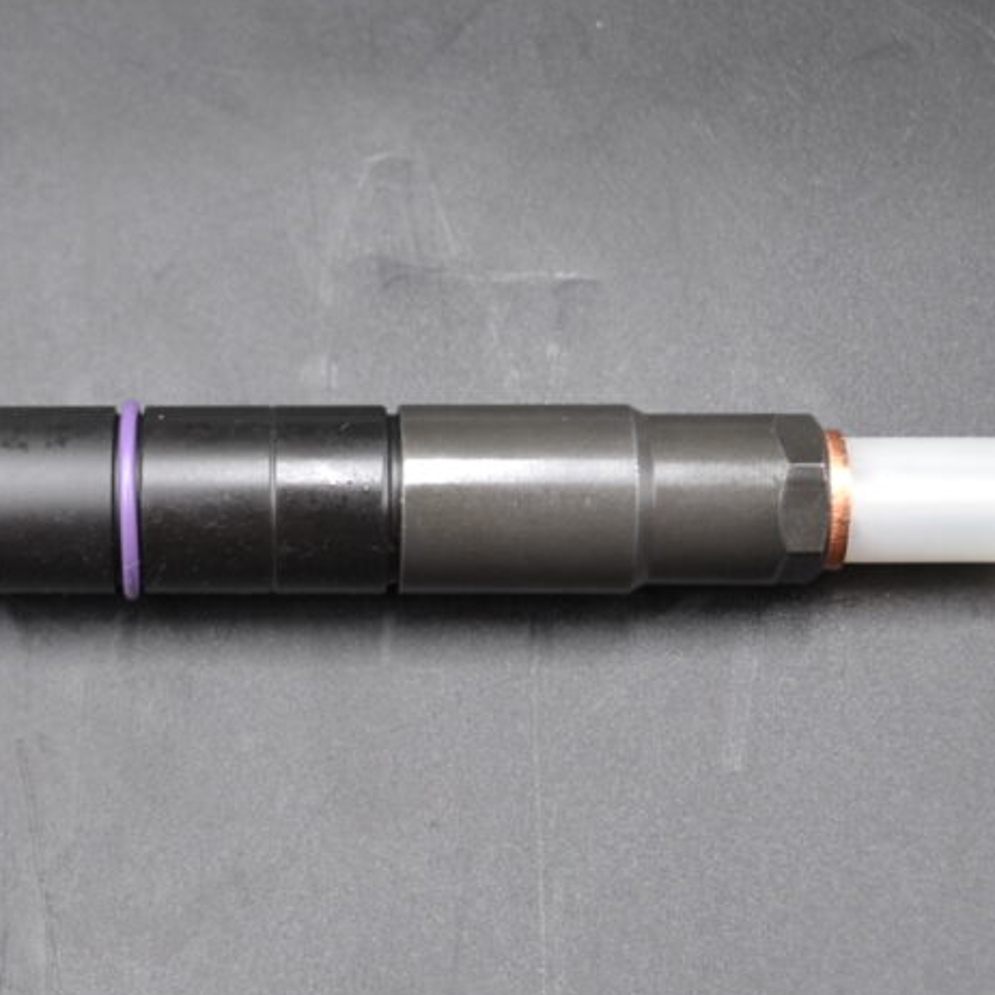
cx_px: -6
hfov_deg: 17.6
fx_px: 3125
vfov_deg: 18.1
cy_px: 474
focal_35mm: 96
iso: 400
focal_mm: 29
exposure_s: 1/40
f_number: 4.5
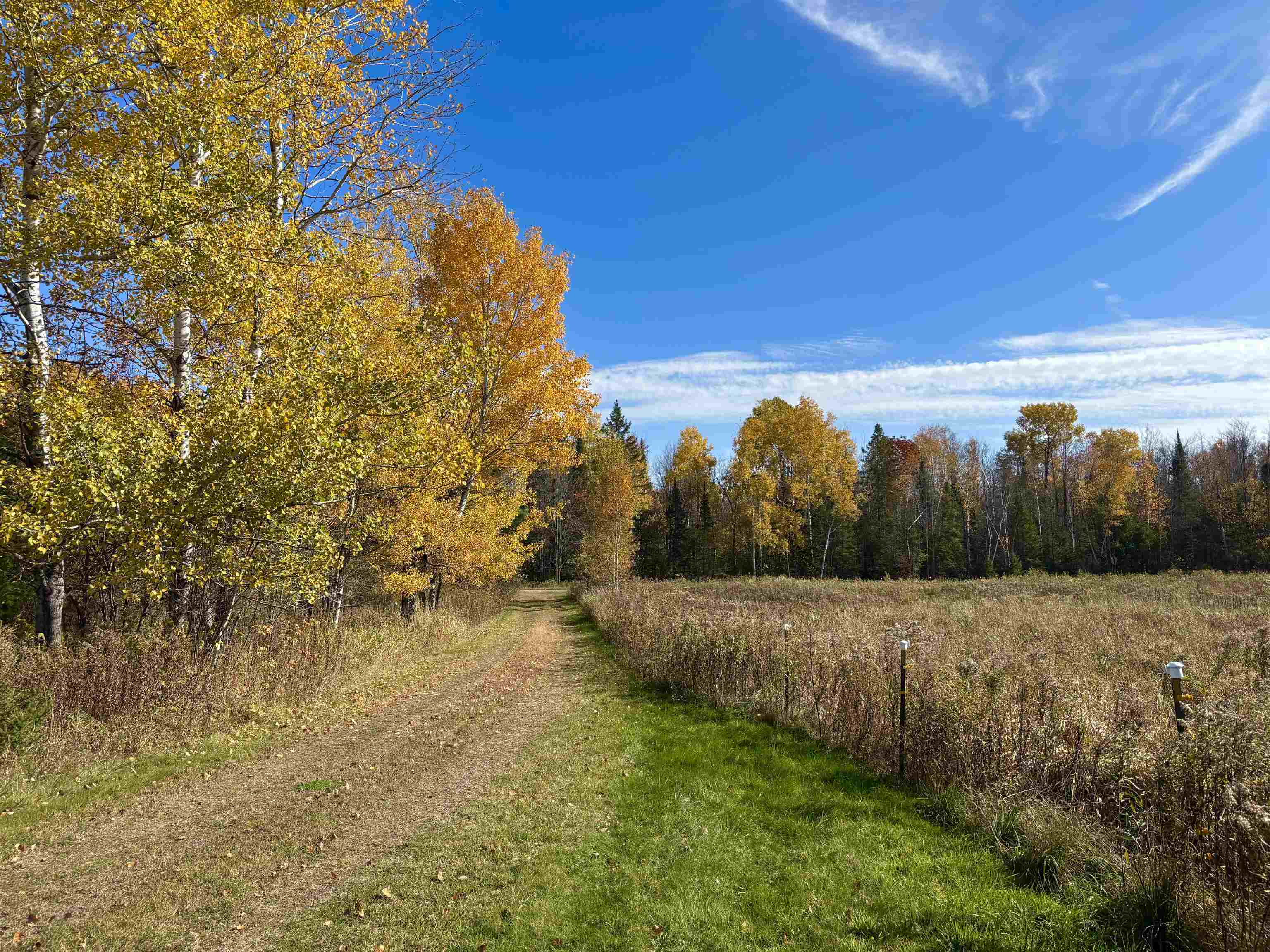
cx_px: 635
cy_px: 476
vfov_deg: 53.1
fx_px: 954
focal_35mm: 26
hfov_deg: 67.3
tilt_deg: +6.0
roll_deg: +0.6
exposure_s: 1/3021
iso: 50
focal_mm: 5.96
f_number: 1.6
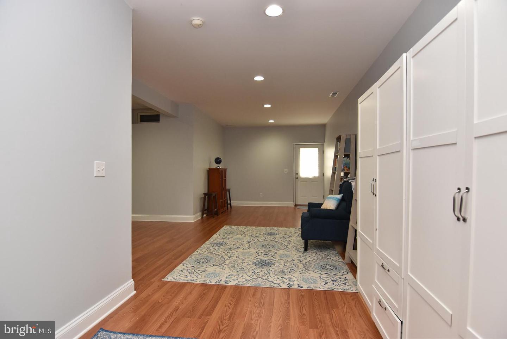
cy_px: 170
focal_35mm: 18
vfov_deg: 67.5
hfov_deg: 90.0
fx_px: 254
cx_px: 254
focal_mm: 12
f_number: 5
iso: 800
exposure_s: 1/60
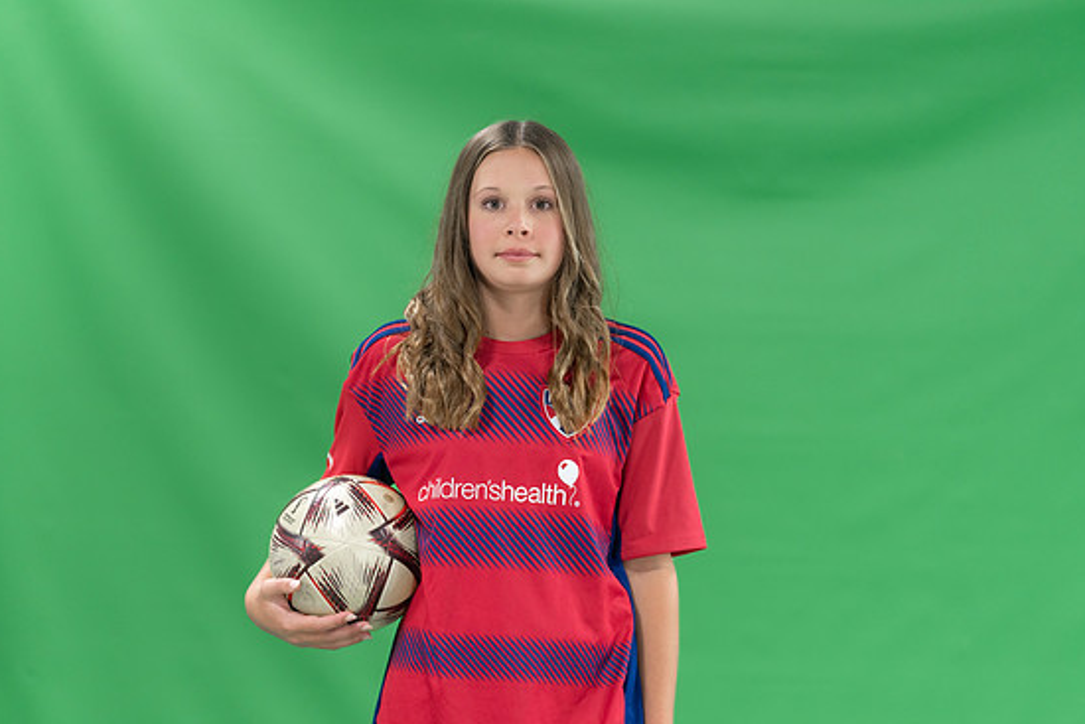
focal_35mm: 155
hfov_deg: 13.2
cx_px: 529
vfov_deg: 8.9
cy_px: 380
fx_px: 4672
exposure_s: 1/250
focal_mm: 147
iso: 1000
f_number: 2.8
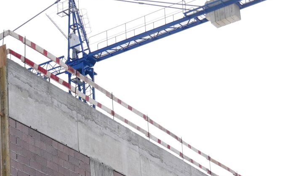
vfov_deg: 11.1
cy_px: 265
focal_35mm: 113
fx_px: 868
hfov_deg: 18.2
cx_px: 37
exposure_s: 1/800
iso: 320
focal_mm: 29
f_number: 8
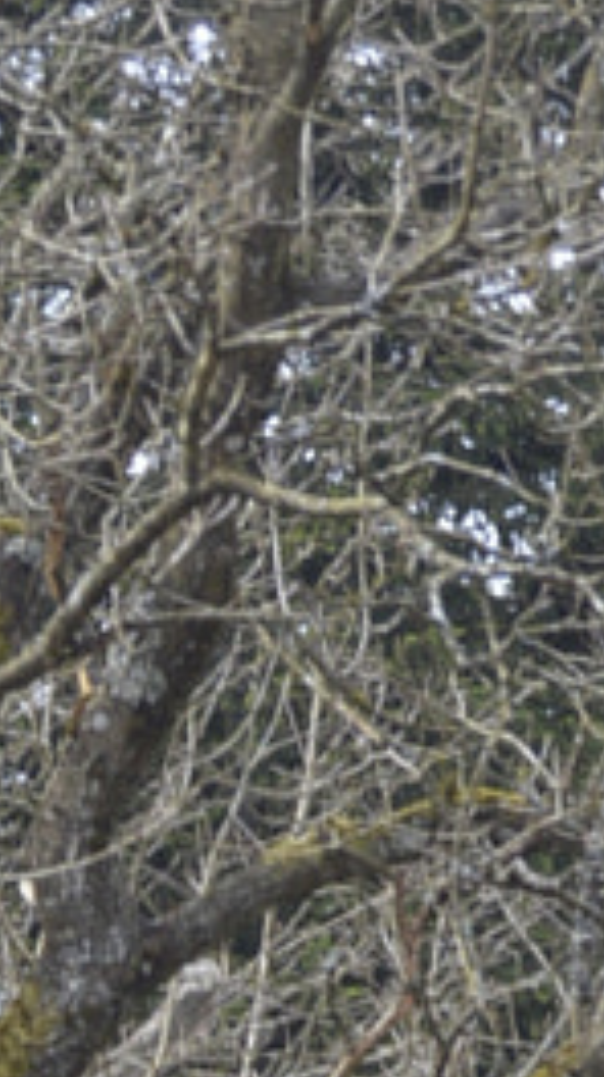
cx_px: -192
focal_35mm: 524
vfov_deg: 4.0
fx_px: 14963
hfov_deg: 2.3
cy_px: 2570
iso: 100
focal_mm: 55
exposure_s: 1/125
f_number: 5.6
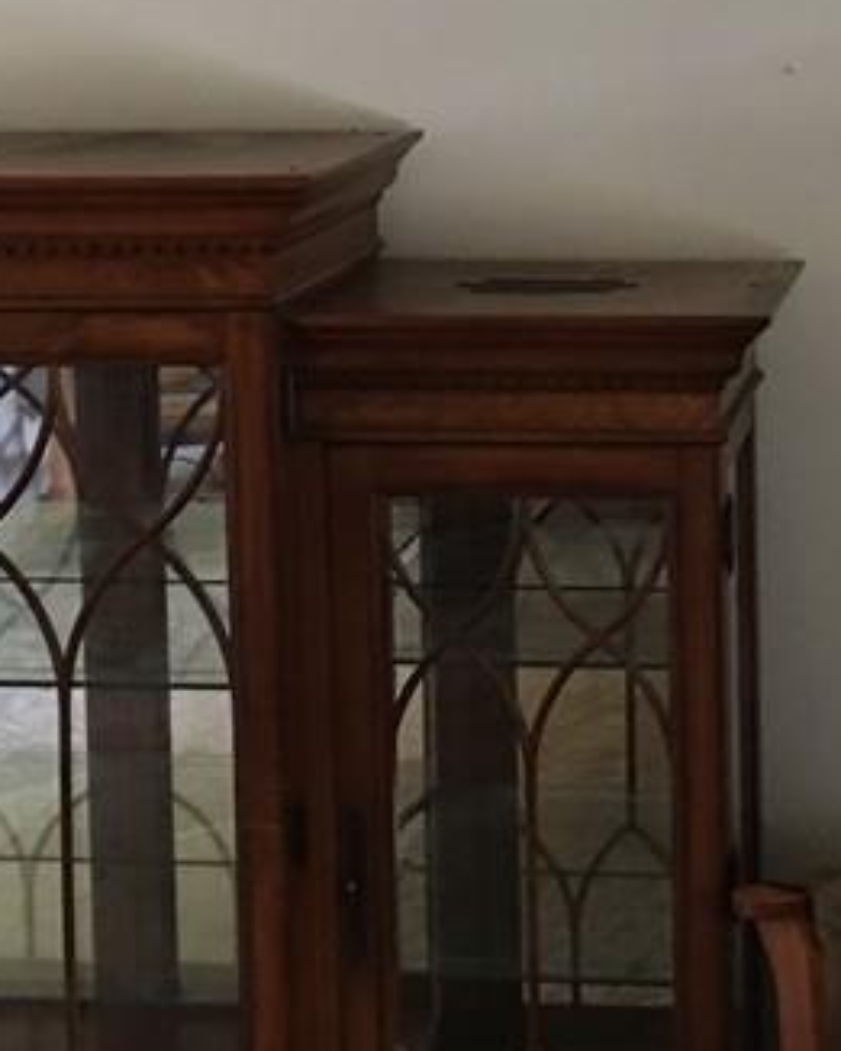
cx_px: 702
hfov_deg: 17.1
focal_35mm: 89
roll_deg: +2.1
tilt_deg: -5.7
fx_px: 2768
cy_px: 184
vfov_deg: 21.2
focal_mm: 4.15
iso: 100
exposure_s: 1/10
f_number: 2.2
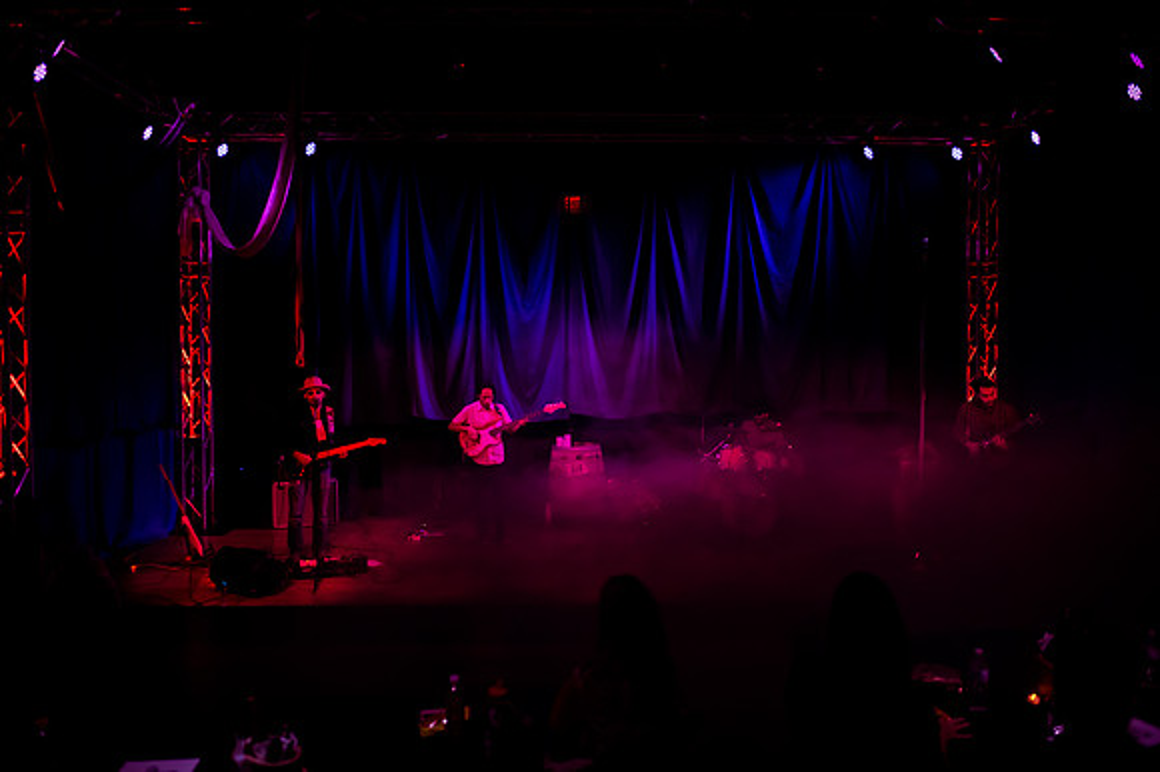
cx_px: 580
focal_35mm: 24
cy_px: 386
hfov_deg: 73.8
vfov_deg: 53.1
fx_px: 773
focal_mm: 24
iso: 4000
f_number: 2.8
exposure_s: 1/200
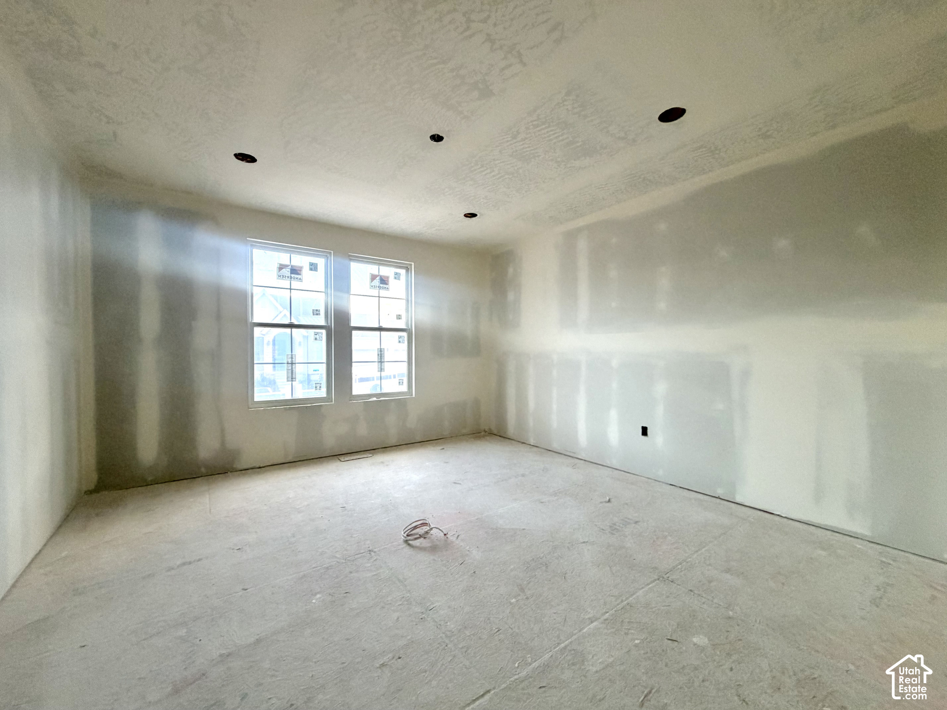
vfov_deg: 85.7
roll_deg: -1.0
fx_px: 383
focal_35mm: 14
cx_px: 474
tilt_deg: +0.1
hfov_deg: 102.1
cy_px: 355
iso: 320
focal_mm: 2.22
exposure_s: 1/81
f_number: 2.2
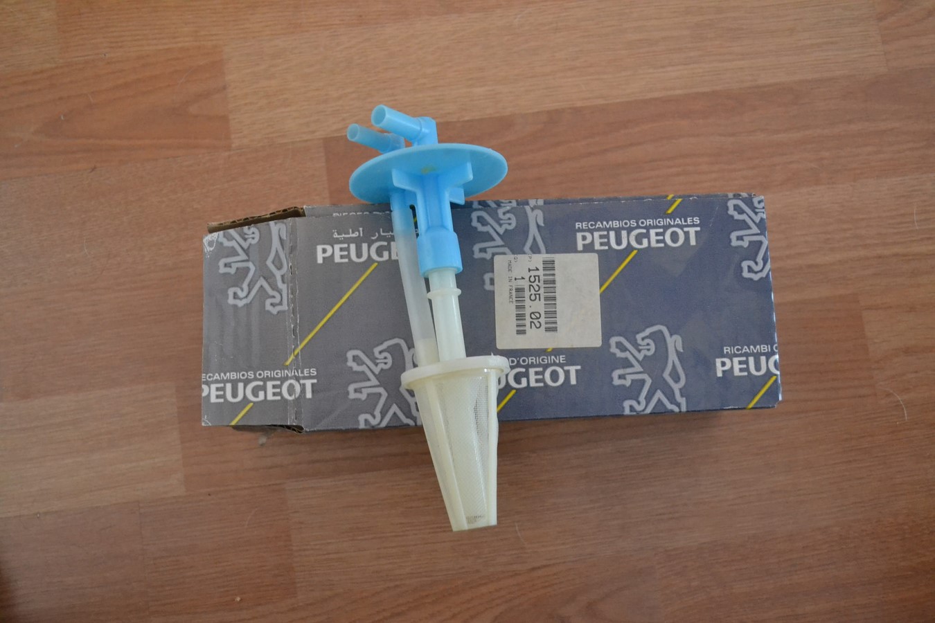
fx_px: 935
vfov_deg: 36.9
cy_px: 312
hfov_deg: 53.1
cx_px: 468
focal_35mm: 36
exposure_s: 1/40
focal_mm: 24
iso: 3200
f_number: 4
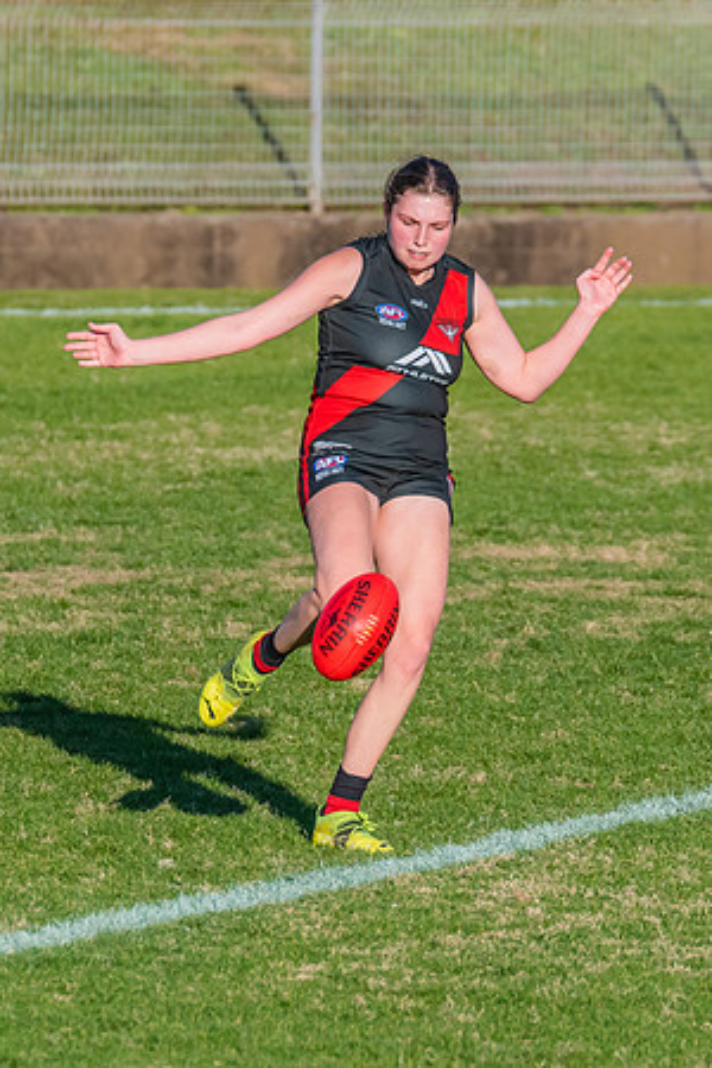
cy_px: 586
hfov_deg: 1.6
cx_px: 420
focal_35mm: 886
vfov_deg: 2.3
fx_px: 26284
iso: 800
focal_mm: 420
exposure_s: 1/1250
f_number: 8
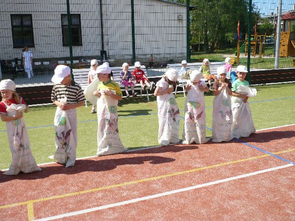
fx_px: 298
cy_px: 110
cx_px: 148
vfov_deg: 40.7
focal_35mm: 35
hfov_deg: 52.6
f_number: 8
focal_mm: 5.8
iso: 100
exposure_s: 1/200
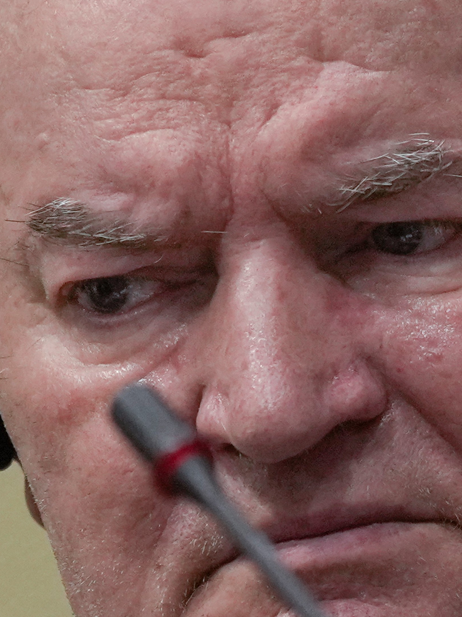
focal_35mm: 708
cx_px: 278
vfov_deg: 2.8
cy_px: 373
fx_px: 12598
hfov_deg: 2.1
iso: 1600
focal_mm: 400
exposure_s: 1/500
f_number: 3.2
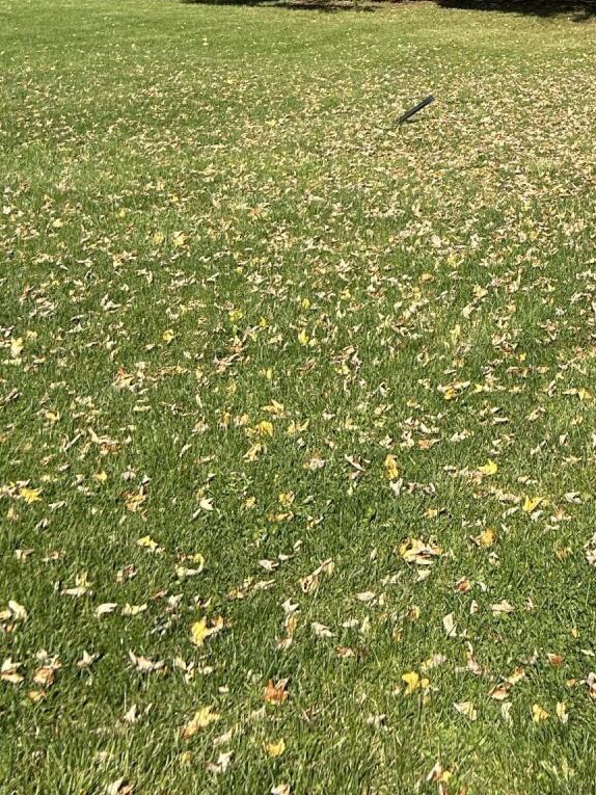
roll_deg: -0.8
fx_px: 1561
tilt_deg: -0.9
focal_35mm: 68
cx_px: 761
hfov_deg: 20.0
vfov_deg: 26.5
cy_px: -61
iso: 50
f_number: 1.5
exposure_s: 1/2994
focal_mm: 5.7
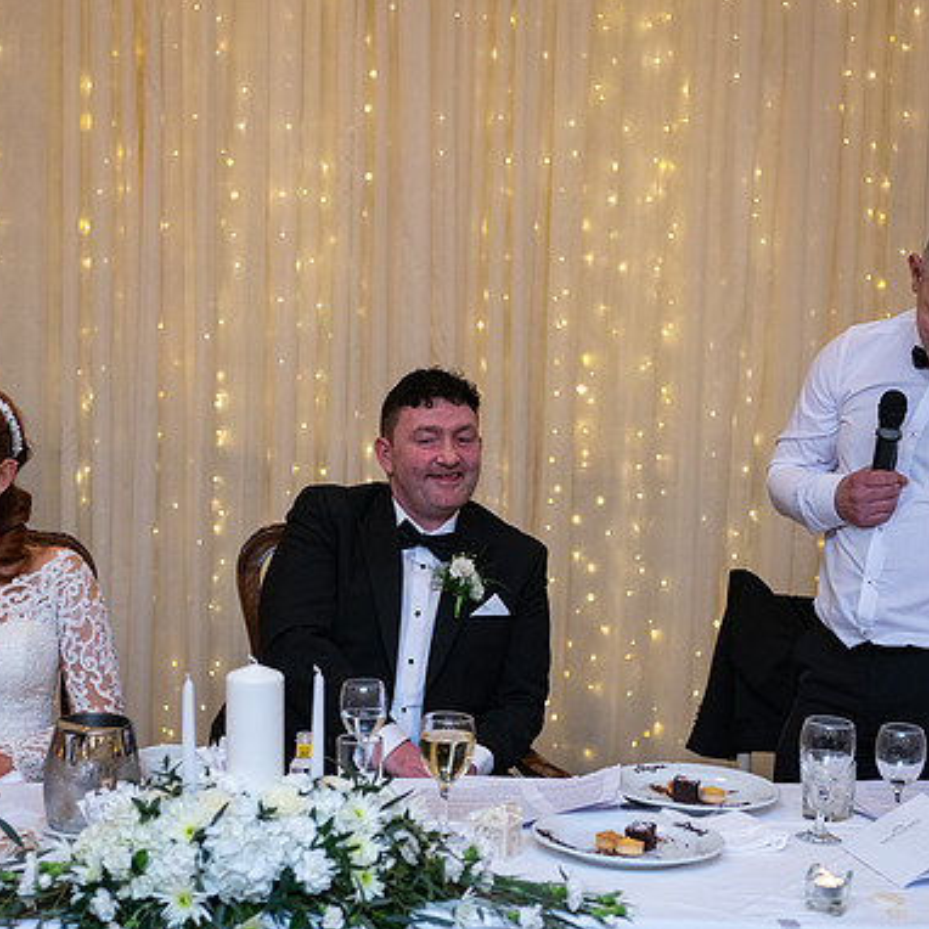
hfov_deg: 21.6
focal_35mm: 80
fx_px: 2429
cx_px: 435
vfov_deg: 21.7
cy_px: 463
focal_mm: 62
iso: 1000
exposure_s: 1/160
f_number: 3.5
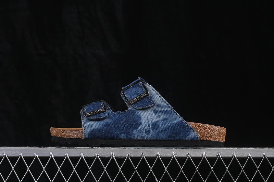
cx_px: 137
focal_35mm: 75
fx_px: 571
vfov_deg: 18.2
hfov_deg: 27.0
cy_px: 91
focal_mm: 50
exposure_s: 1/80
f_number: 7.1
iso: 160
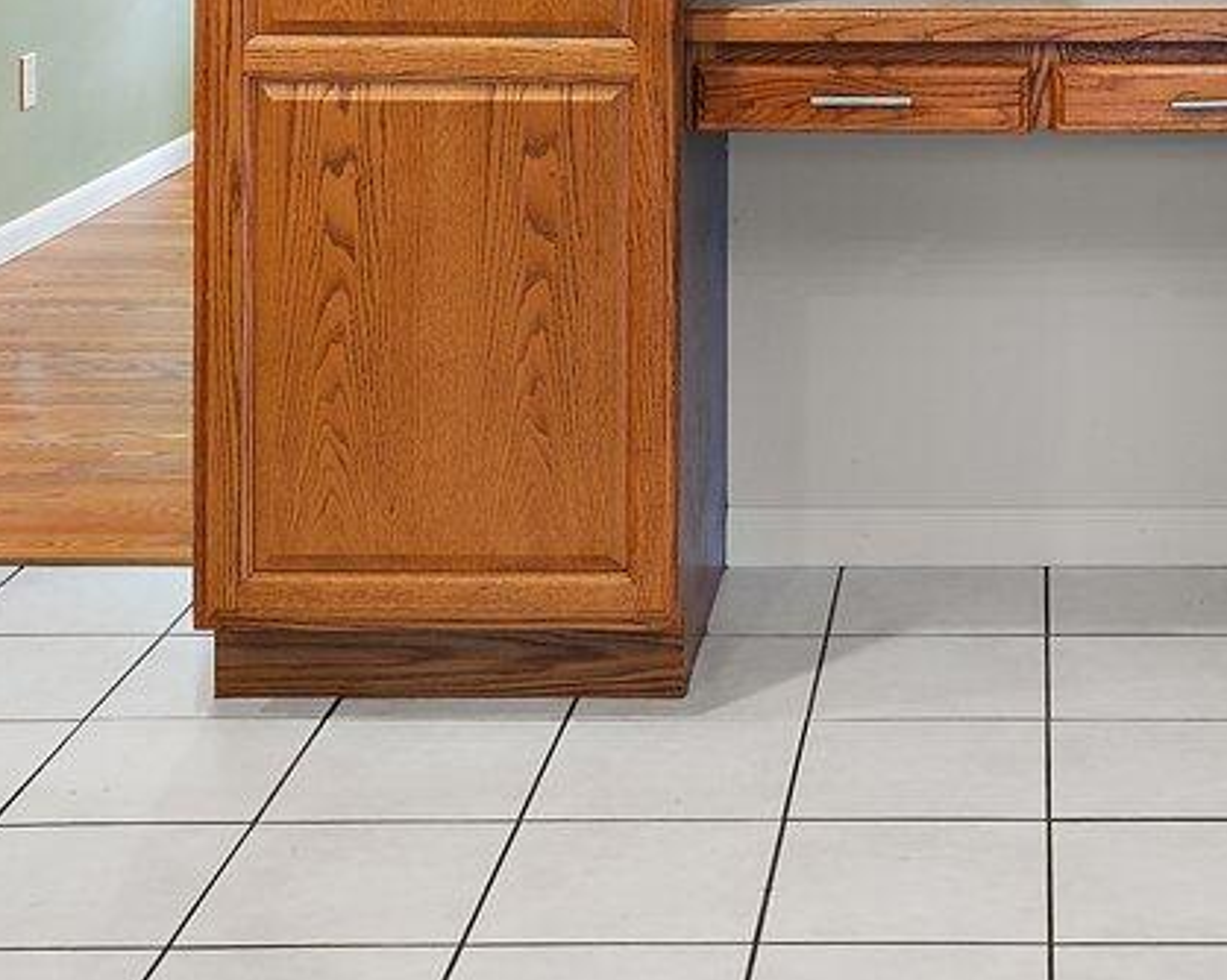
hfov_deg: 25.5
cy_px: -233
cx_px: 1063
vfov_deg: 19.7
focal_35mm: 73
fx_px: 2638
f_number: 9
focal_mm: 15.8
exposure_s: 6
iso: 200
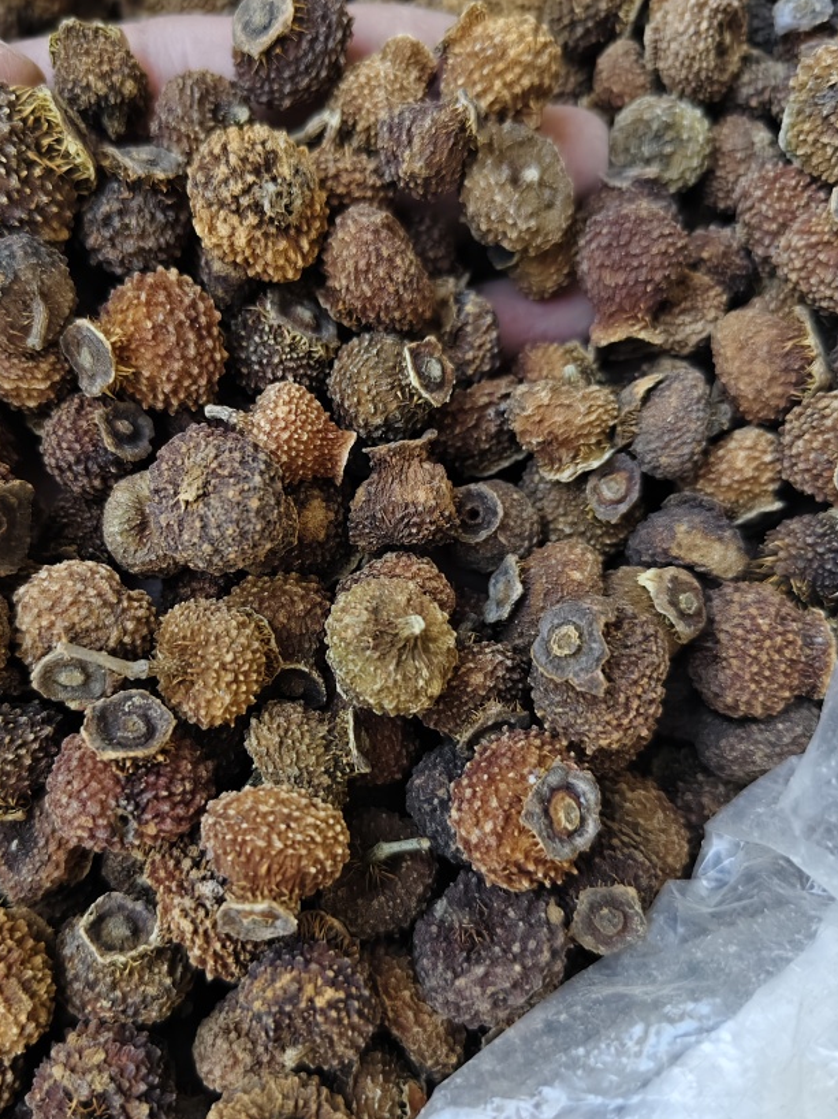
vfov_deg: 60.0
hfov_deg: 46.5
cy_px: 553
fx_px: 969
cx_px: 334
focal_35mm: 30
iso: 1300
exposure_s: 1/510
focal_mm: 5.56
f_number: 1.88
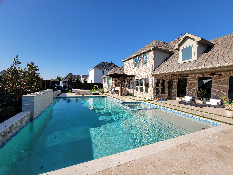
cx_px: 116
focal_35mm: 13
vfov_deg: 89.9
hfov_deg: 106.2
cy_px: 88
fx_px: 88
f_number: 2.2
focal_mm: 2.2
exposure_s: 1/1677
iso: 50
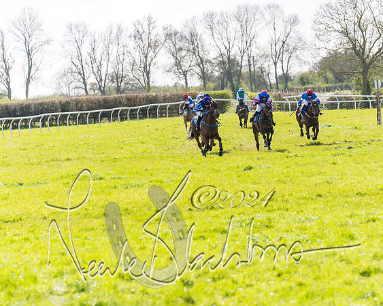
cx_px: 230
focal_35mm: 211
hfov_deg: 9.2
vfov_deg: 7.3
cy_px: 153
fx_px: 2387
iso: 400
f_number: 4
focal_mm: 125
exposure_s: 1/2000
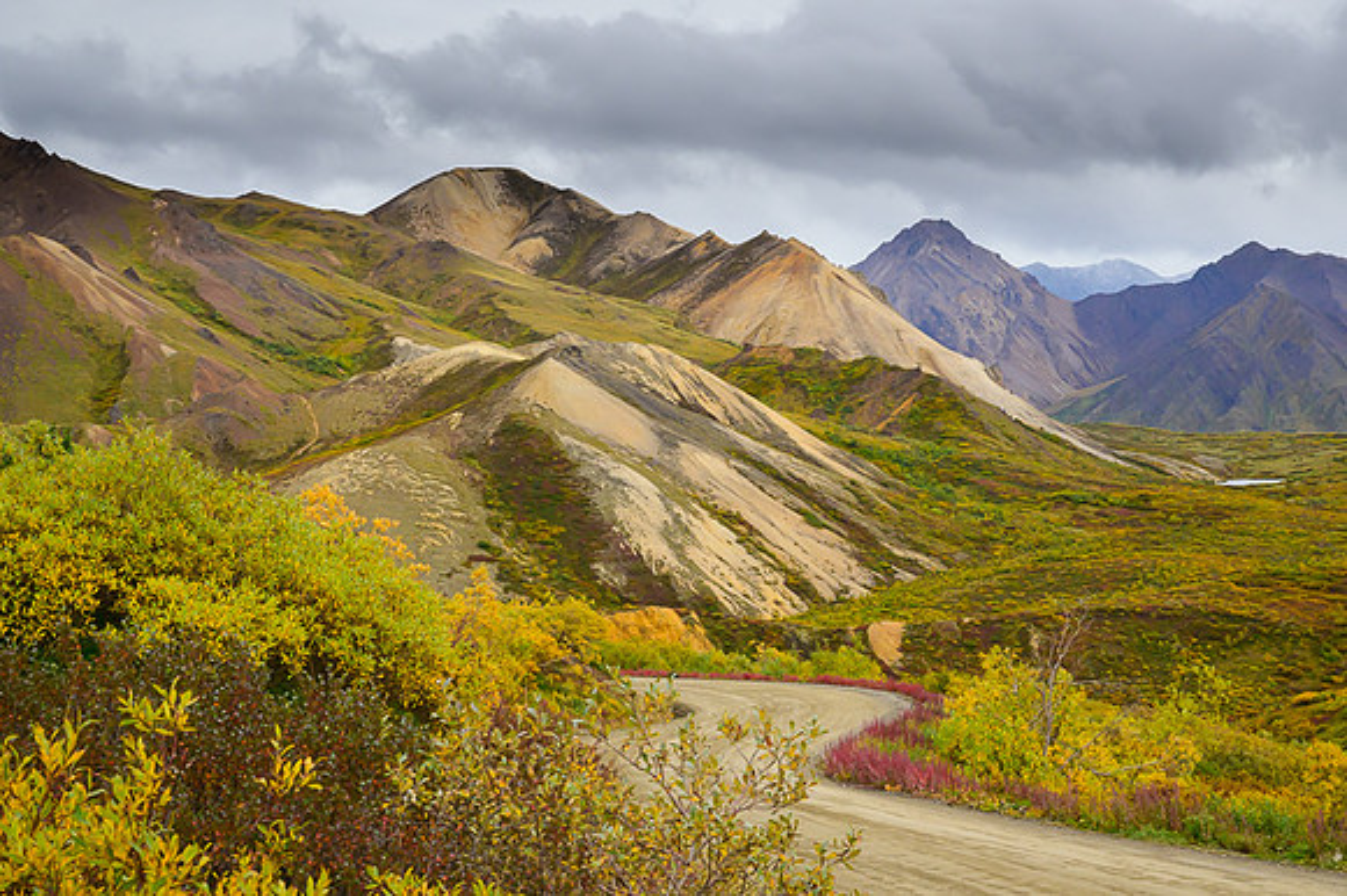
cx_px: 674
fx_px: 2393
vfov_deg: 21.2
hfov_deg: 31.4
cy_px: 448
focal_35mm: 64
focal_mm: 64
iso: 800
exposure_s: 1/100
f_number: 16
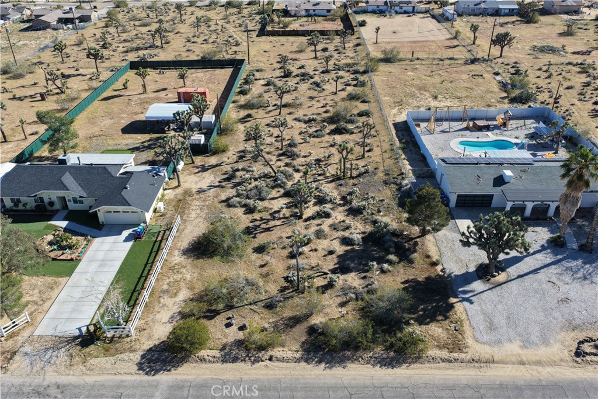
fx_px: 465
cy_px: 200
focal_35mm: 28
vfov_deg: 46.4
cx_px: 299
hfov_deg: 65.5
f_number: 2.8
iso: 100
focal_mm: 14.45
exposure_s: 1/800
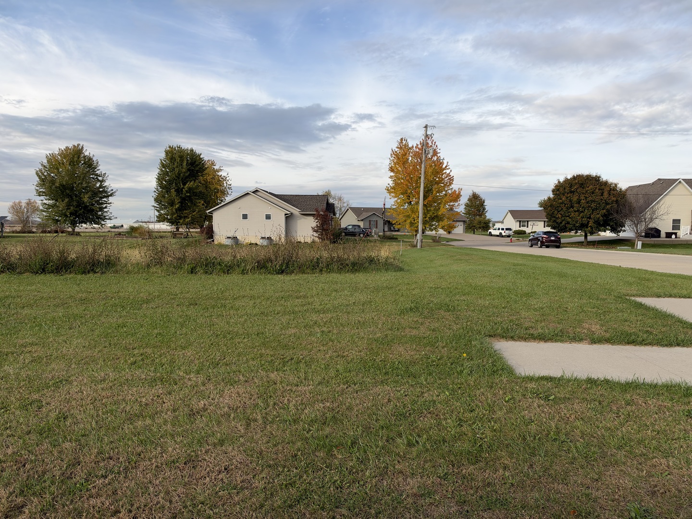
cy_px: 260
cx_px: 346
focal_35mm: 24
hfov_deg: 71.6
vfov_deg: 56.8
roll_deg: +1.5
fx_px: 480
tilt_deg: -4.1
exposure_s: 1/2762
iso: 64
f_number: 1.8
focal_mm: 6.93
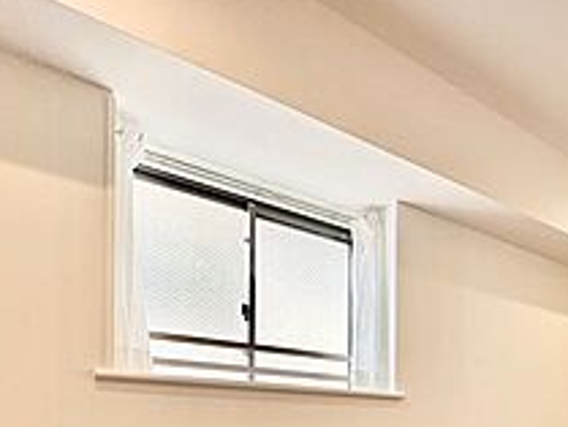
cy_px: 438
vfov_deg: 40.4
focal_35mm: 30
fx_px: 493
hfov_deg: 53.4
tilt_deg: -0.8
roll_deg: +0.0
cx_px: 497
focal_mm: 2.22
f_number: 2.2
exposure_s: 1/99
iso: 100
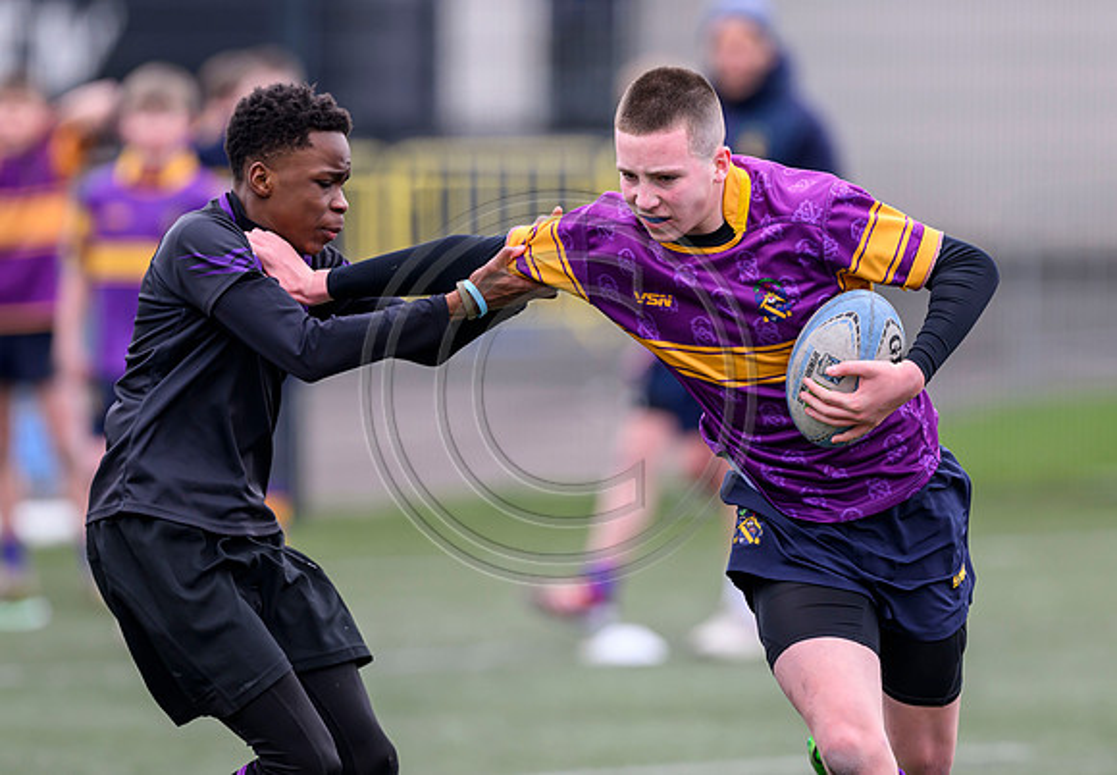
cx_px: 555
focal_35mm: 547
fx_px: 17180
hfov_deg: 3.7
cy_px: 454
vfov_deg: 2.6
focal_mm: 400
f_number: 3.5
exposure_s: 1/1250
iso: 500
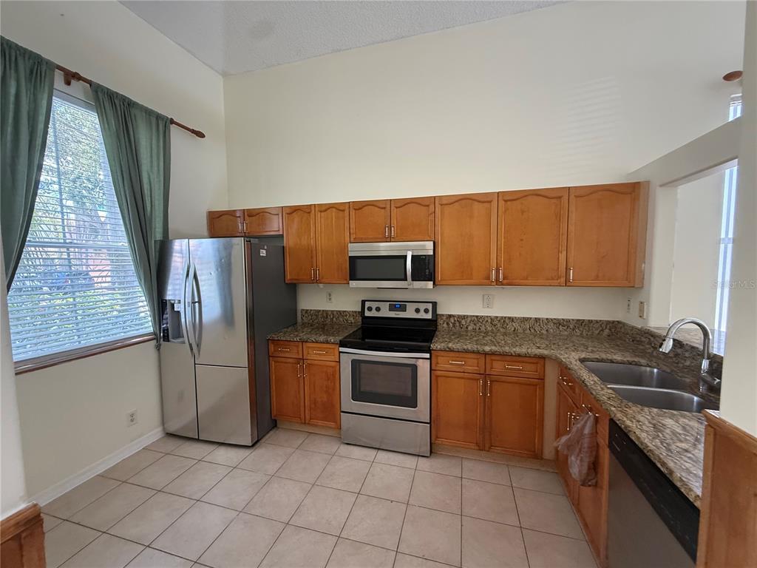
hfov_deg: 102.1
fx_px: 306
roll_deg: +0.1
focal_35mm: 14
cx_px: 378
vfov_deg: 85.7
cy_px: 284
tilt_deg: -3.9
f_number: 2.2
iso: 400
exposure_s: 1/93
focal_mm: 2.22
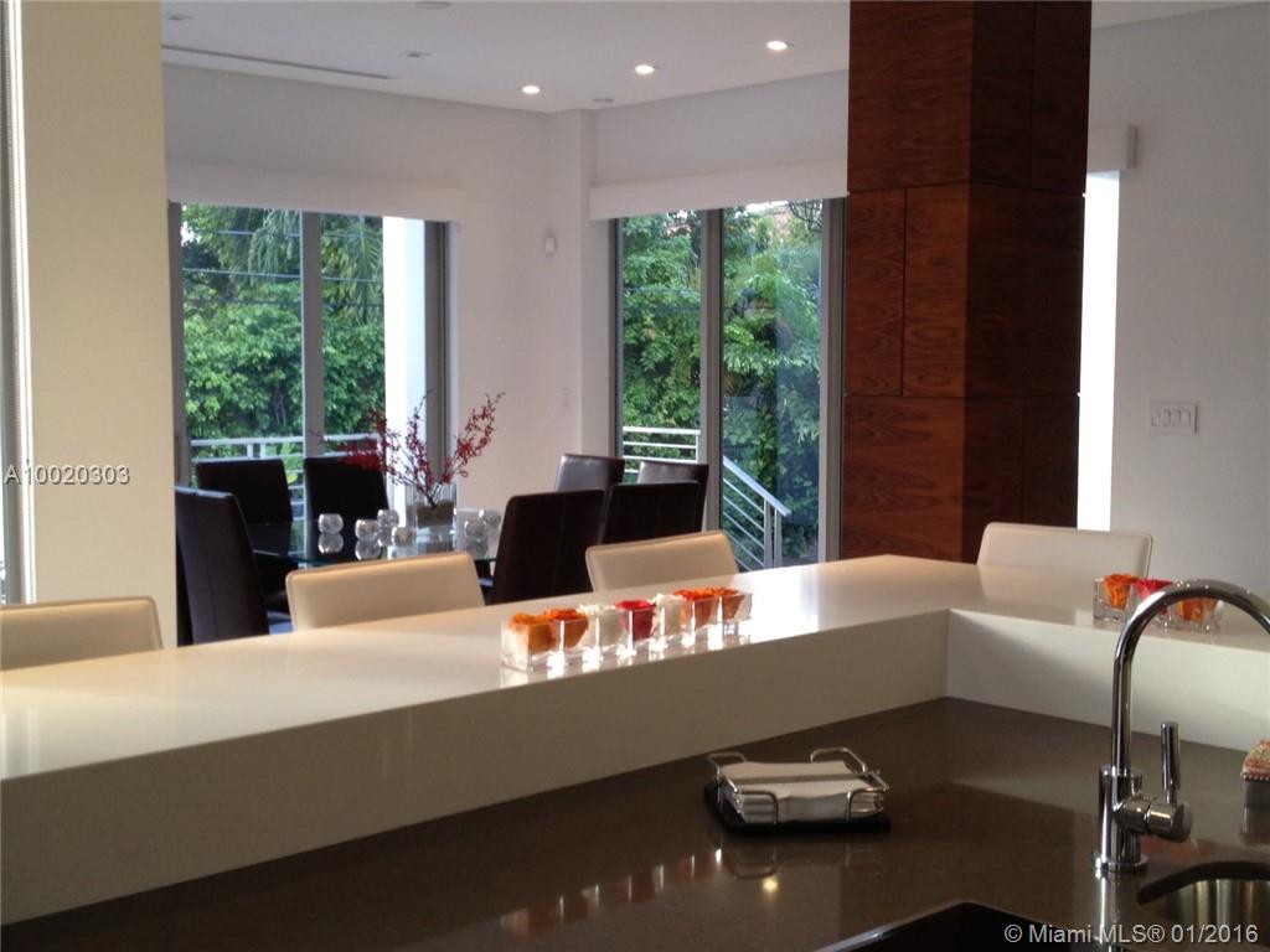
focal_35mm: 35
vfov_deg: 40.7
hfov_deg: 52.6
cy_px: 476
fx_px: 1284
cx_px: 635
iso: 64
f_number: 2.4
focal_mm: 4.28
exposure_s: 1/20
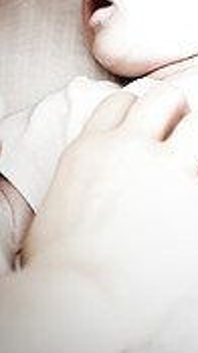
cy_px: -38
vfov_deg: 7.6
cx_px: 189
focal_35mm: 283
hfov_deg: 4.3
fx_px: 2650
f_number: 2.8
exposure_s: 1/25
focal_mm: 70
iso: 200
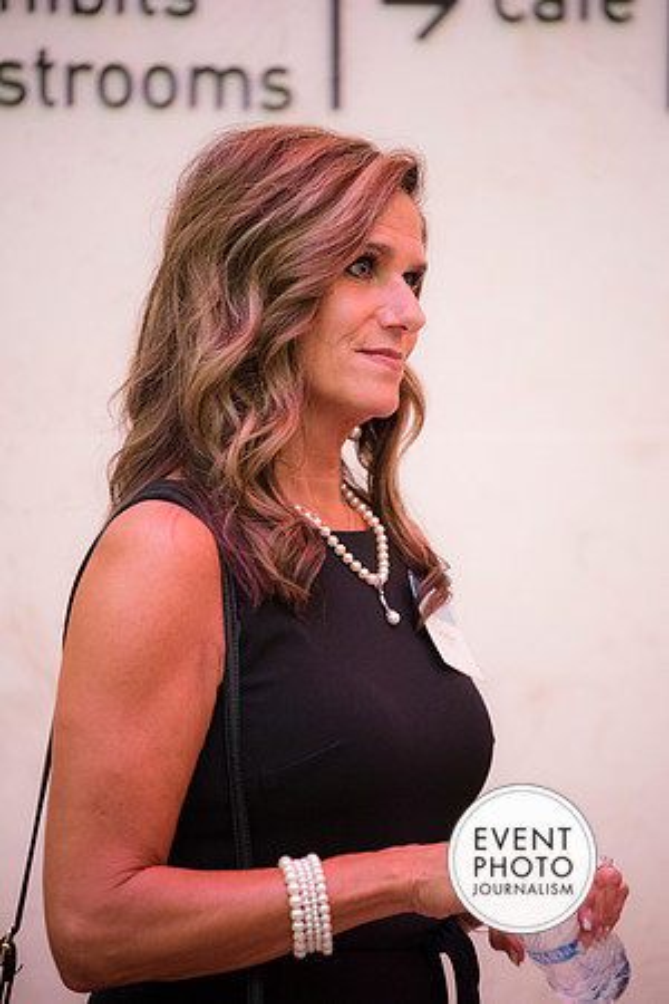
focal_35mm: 200
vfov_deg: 10.3
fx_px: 5575
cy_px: 502
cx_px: 334
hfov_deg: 6.9
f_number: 2.8
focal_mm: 200
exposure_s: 1/100
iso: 6400
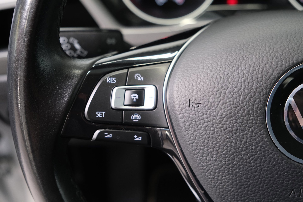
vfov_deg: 31.2
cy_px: 101
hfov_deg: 45.4
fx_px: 362
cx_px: 152
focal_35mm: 43
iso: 2000
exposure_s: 1/30
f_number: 4
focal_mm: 28.9
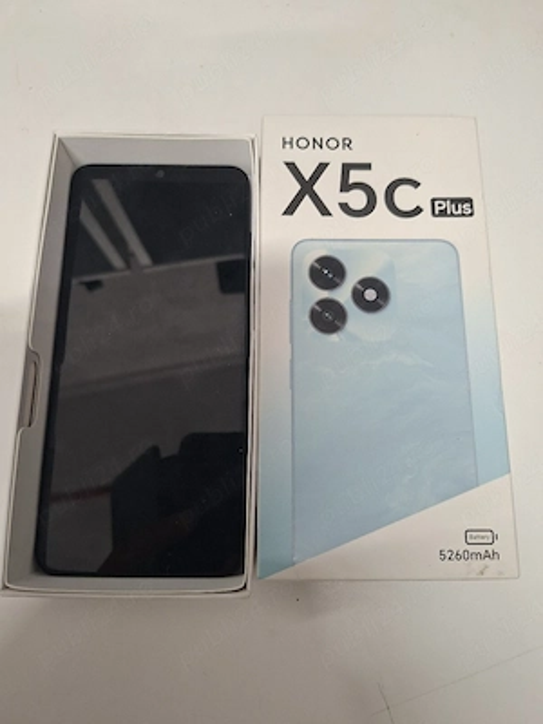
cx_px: 272
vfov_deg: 73.9
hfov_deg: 58.9
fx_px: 481
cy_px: 362
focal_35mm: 23
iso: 320
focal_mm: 5.54
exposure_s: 1/100
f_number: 1.8
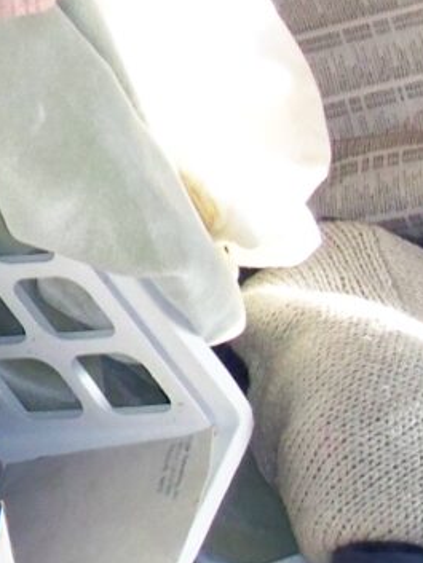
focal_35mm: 209
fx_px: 3403
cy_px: -59
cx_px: -501
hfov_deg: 6.8
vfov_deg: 9.4
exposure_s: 1/30
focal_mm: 7.54
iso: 200
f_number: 2.8
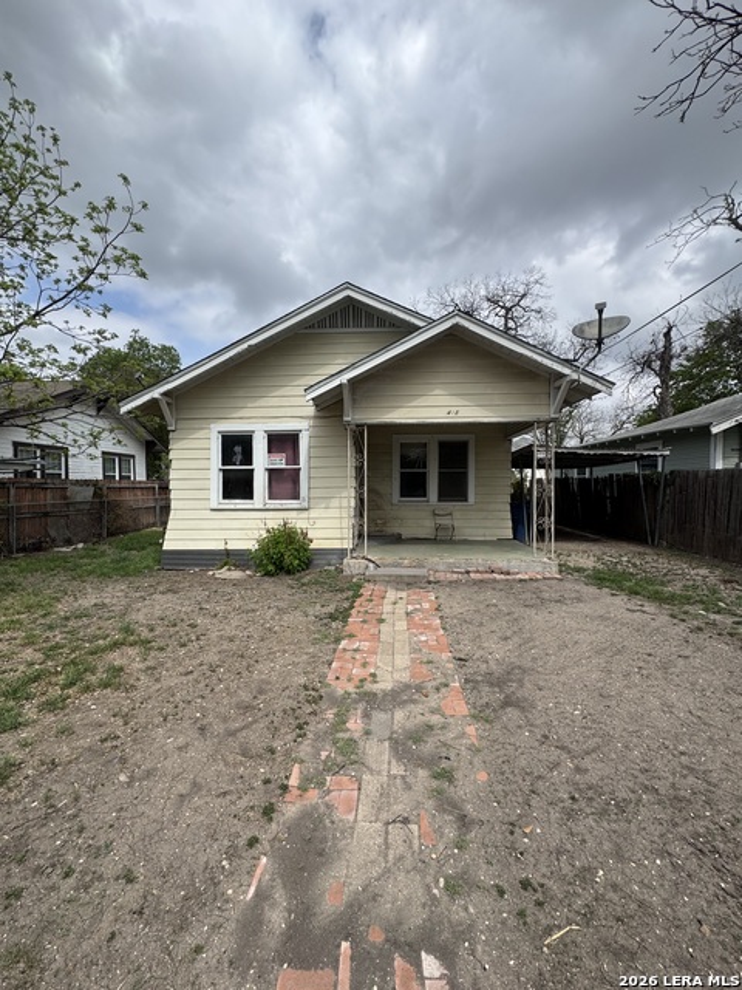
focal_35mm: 14
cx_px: 371
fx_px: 400
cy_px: 495
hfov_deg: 85.7
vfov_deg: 102.1
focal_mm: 2.22
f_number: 2.2
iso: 50
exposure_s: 1/2028
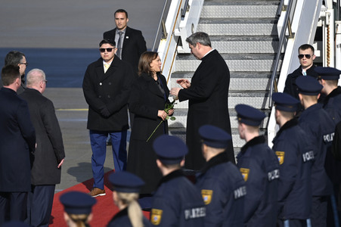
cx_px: 170
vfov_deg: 6.9
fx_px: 1893
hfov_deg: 10.3
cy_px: 114
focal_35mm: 200
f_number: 2.8
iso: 64
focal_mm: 200
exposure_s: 1/4000
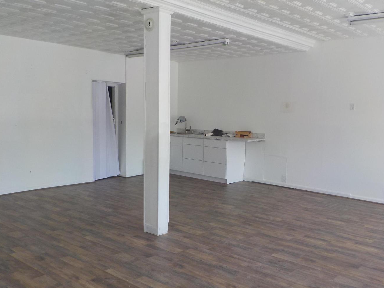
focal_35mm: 33
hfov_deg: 55.3
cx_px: 204
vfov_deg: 42.9
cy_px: 153
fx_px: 366
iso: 125
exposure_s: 1/80
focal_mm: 4.1
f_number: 3.3
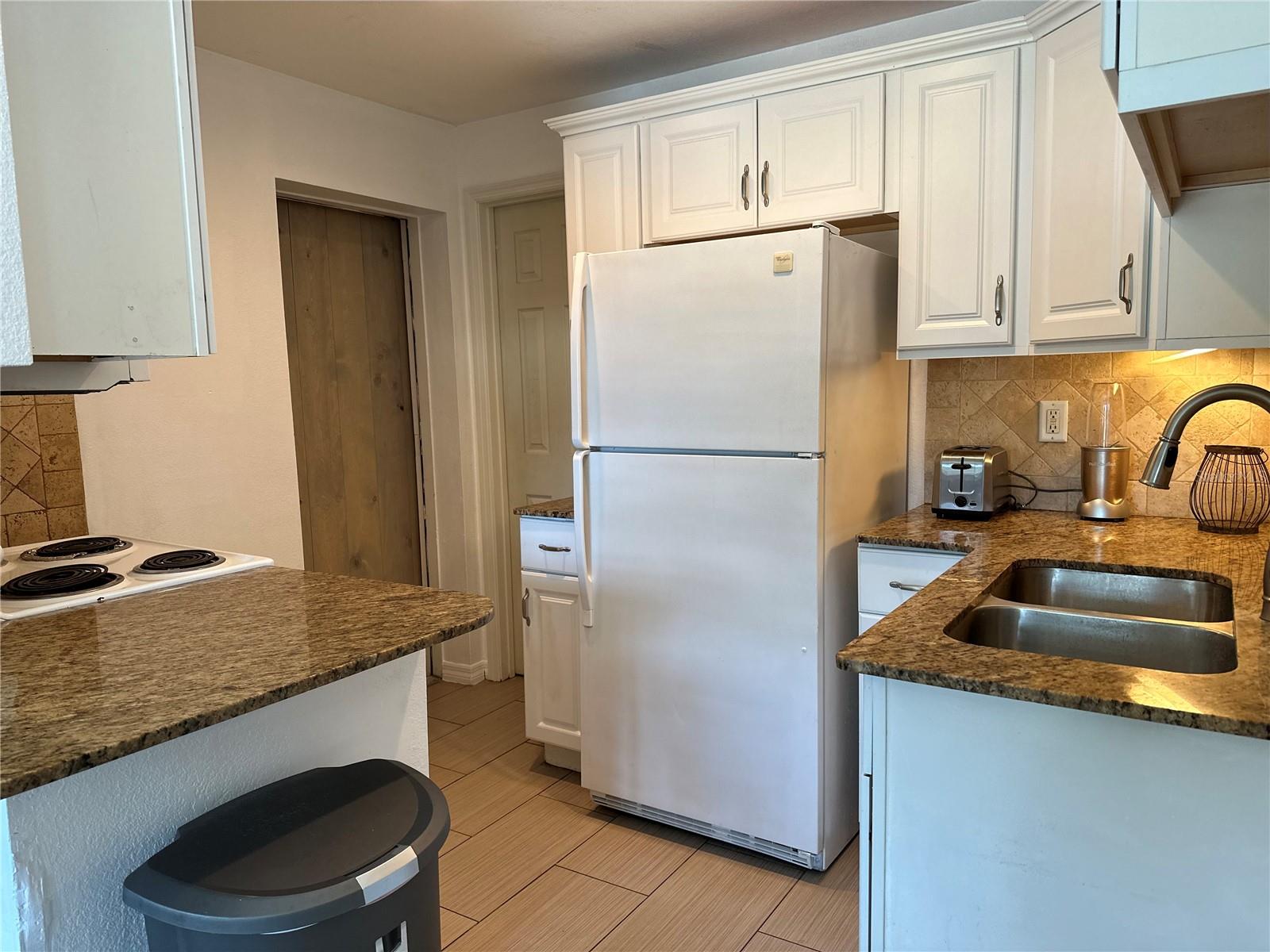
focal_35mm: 24
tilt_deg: -5.7
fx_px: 881
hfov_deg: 71.6
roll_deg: +0.9
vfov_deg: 56.8
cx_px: 635
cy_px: 476
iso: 125
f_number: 1.78
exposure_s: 1/120
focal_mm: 6.86
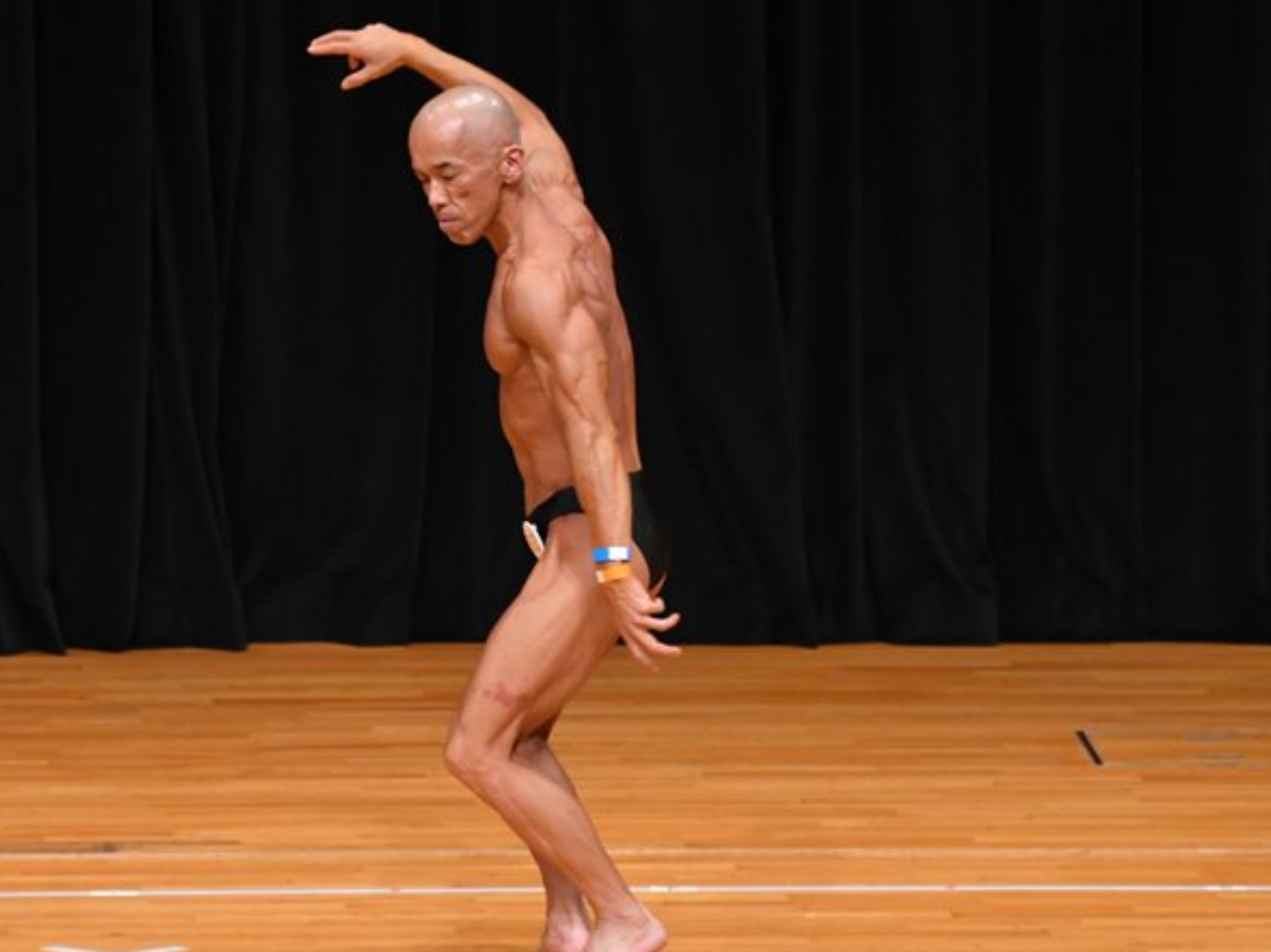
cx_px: 512
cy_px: 472
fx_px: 13213
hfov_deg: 5.5
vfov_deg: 4.1
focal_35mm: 360
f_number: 5.6
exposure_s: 1/400
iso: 3200
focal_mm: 190
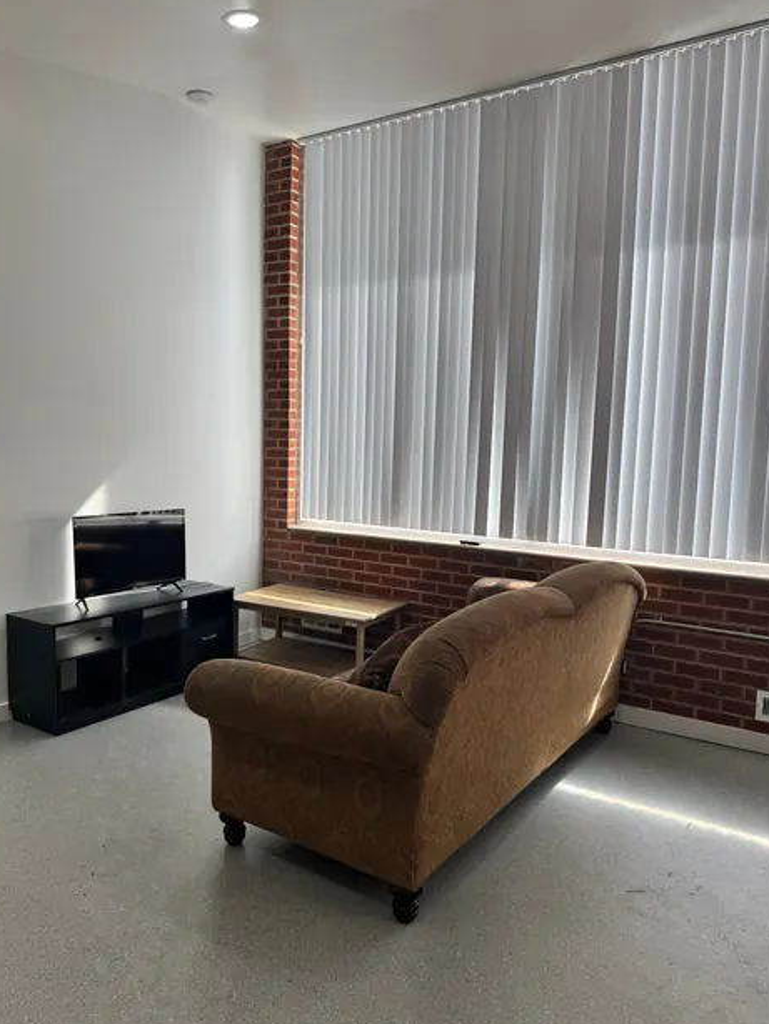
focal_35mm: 25
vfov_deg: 69.4
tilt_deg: -5.8
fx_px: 740
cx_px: 379
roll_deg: -1.2
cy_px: 514
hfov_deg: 54.9
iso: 80
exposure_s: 1/325
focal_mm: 6.76
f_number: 1.78
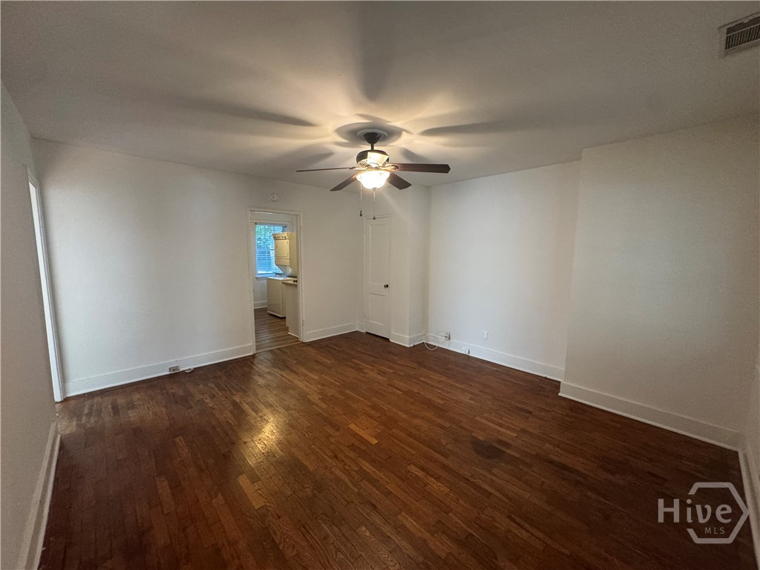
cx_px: 380
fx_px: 307
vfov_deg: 85.7
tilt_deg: -7.4
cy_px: 285
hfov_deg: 102.1
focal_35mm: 14
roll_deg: -0.9
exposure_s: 1/60
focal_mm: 2.22
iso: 500
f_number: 2.2
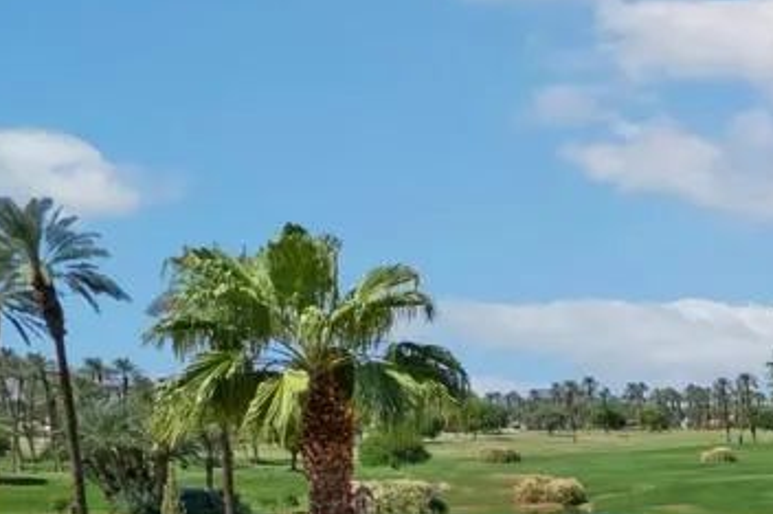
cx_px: 1065
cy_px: 725
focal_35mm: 64
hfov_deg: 25.8
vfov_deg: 19.1
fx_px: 1373
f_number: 2.8
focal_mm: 8.38
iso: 110
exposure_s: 1/1500
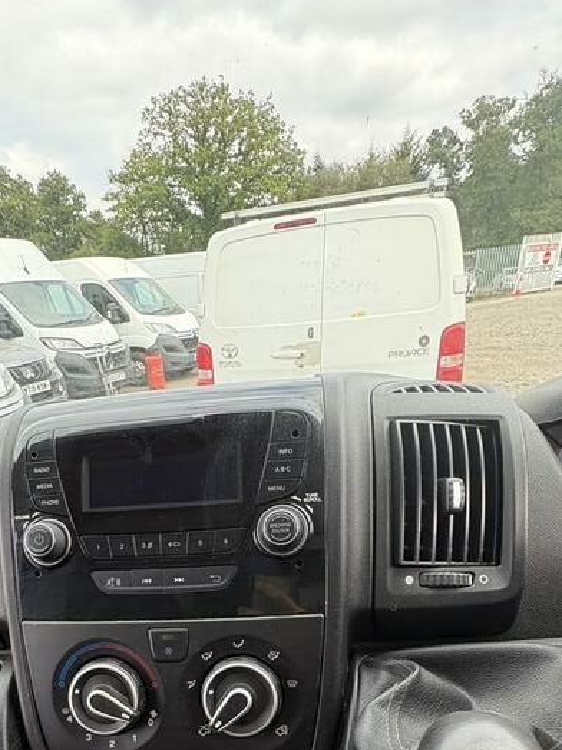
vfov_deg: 65.2
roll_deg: -0.9
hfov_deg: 56.3
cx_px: 224
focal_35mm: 24
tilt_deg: -29.3
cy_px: 599
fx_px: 520
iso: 125
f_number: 2.2
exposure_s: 1/132
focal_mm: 2.22
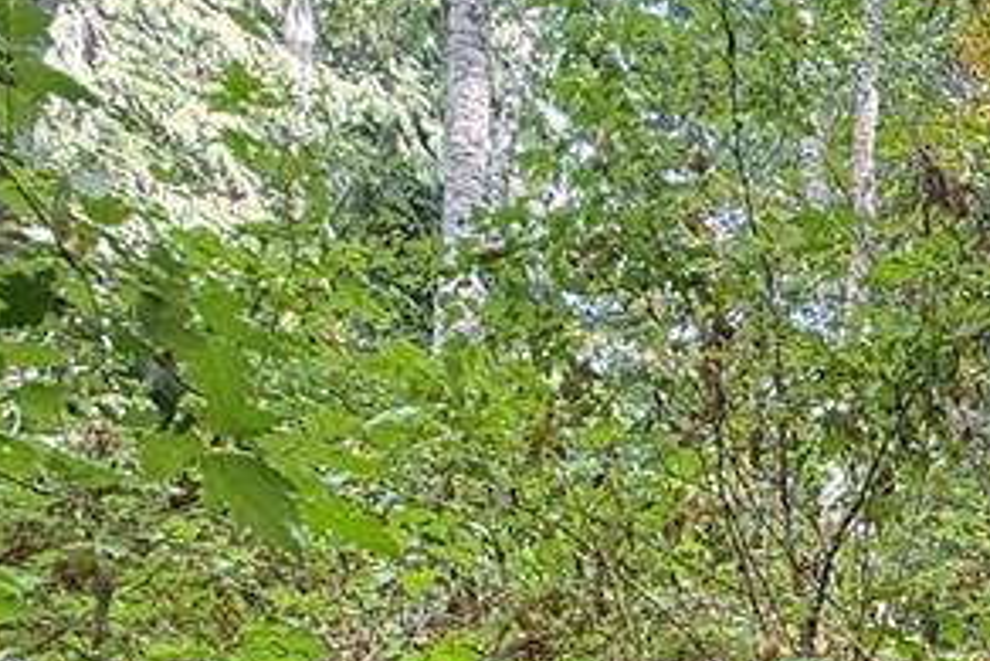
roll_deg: -4.4
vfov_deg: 22.7
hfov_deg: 25.5
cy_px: 929
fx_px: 1403
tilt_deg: -7.9
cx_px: 1587
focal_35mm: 51
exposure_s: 1/99
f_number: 2.2
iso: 200
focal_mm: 2.22
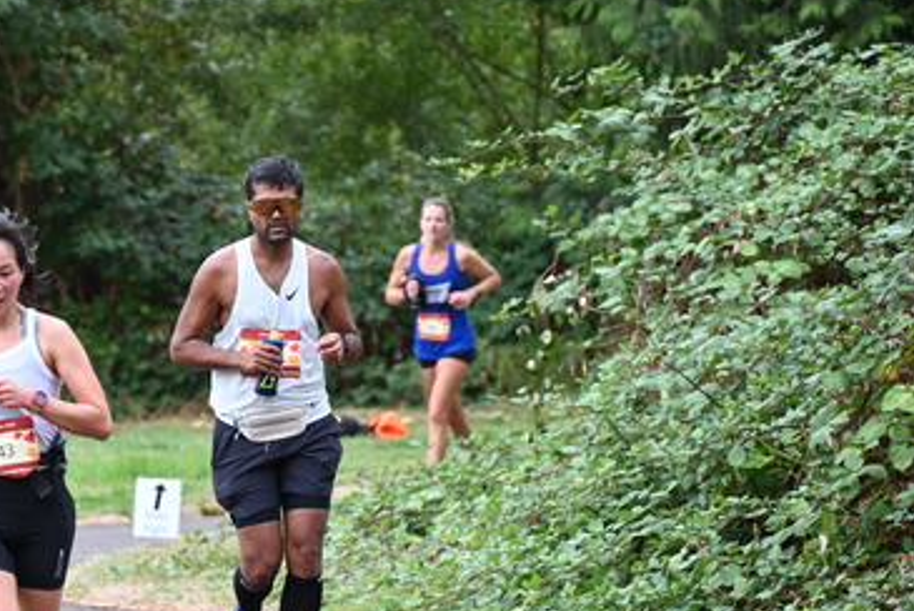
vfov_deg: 4.6
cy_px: 344
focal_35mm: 301
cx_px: 228
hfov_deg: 6.8
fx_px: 7648
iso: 900
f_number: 6.3
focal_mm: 200
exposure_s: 1/250
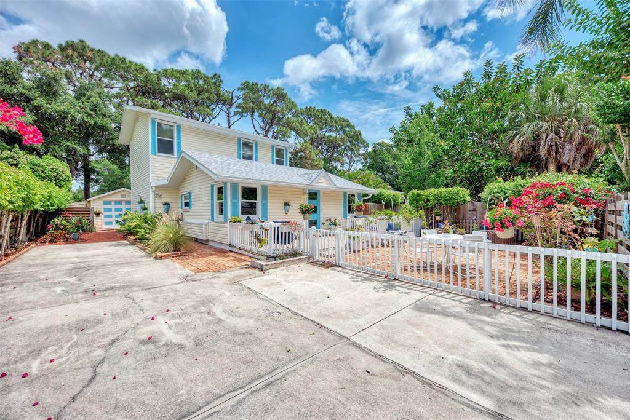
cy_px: 210
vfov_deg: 81.2
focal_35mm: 14
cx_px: 315
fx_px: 245
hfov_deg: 104.2
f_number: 7.1
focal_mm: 14
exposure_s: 1/200
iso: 125
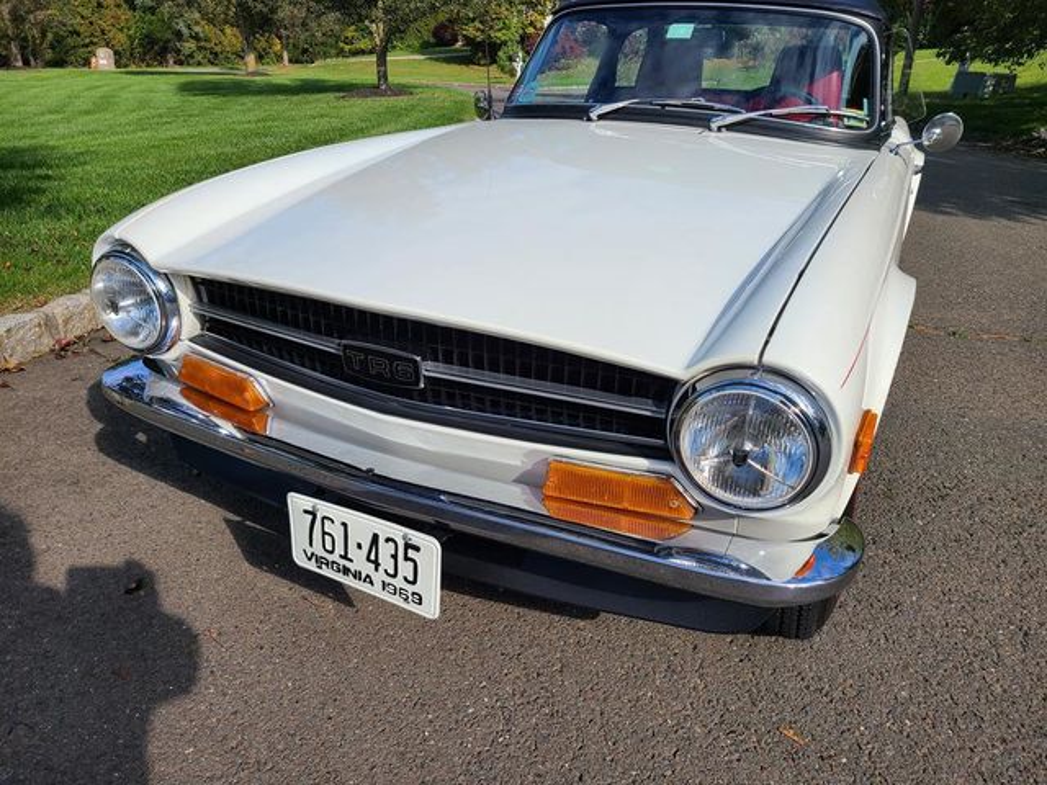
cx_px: 524
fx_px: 786
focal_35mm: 26
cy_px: 392
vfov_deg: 53.1
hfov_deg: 67.3
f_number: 1.8
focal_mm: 5.4
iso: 40
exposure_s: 1/2678
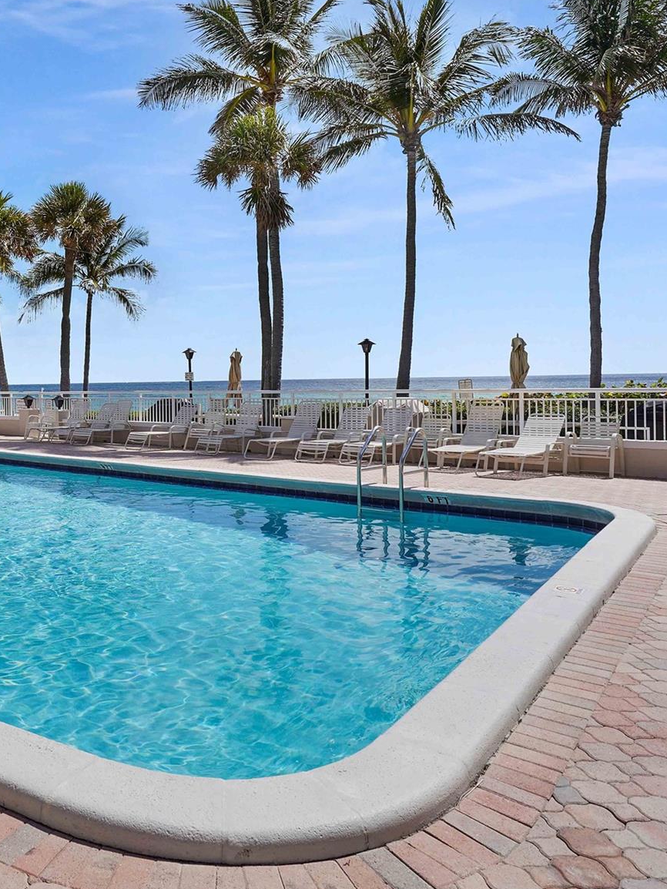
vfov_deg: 61.4
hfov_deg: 44.7
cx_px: 92
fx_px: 745
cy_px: 379
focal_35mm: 29
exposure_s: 1/200
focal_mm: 17
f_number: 10
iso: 100
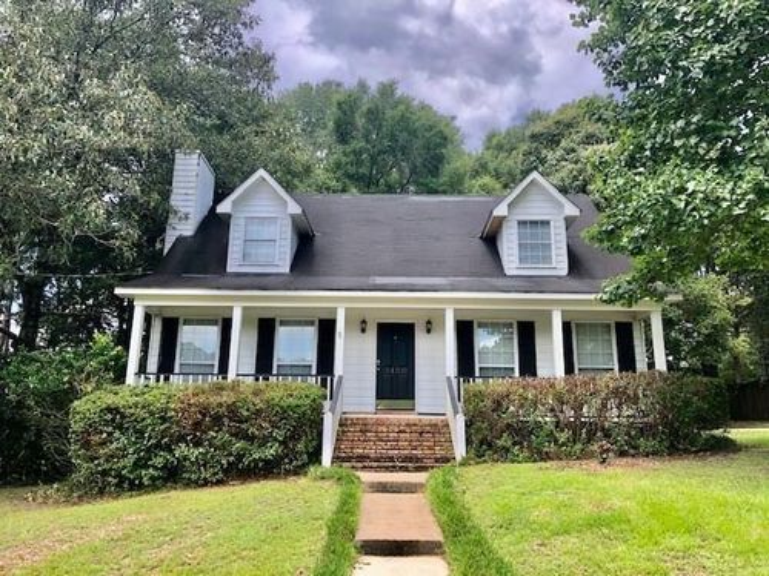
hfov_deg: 63.4
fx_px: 622
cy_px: 288
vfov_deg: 49.7
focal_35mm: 28
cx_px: 384
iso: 20
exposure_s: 1/694
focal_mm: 4
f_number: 1.8
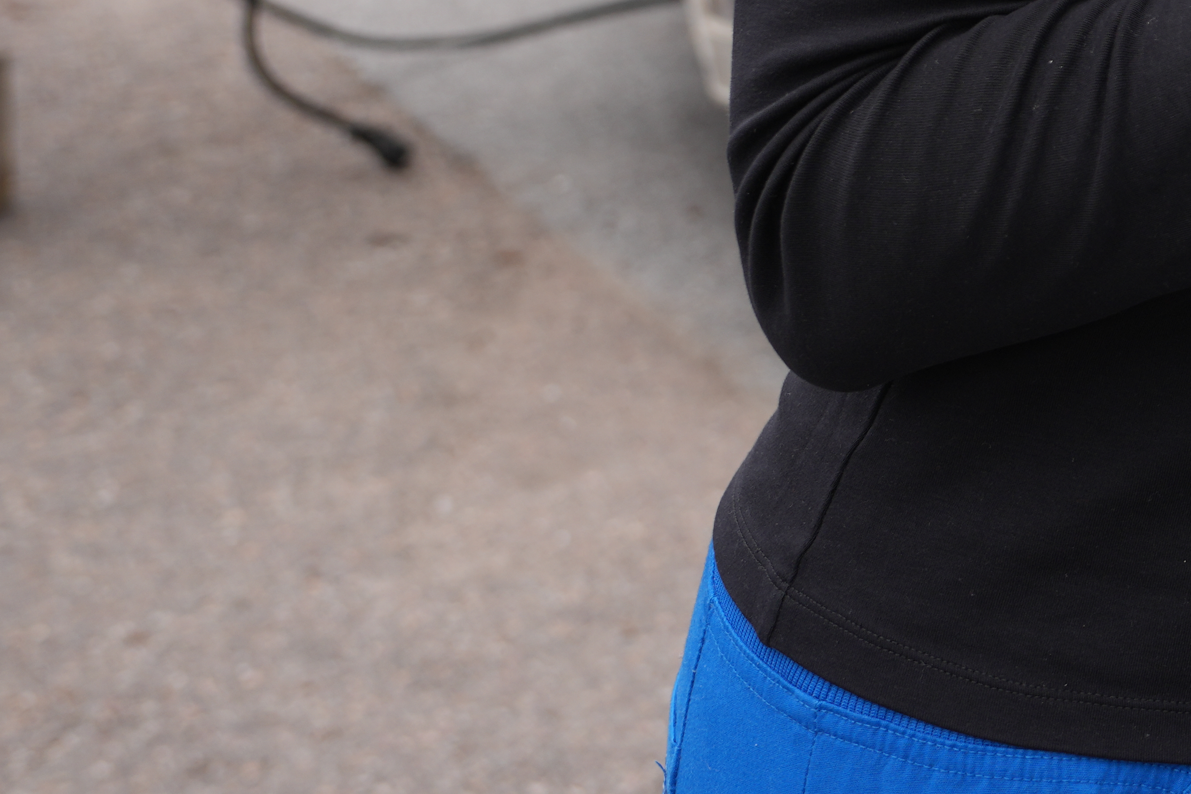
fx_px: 3606
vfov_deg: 12.0
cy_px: -417
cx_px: 1959
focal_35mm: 109
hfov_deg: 16.5
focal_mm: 31
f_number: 4
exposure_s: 1/400
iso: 100
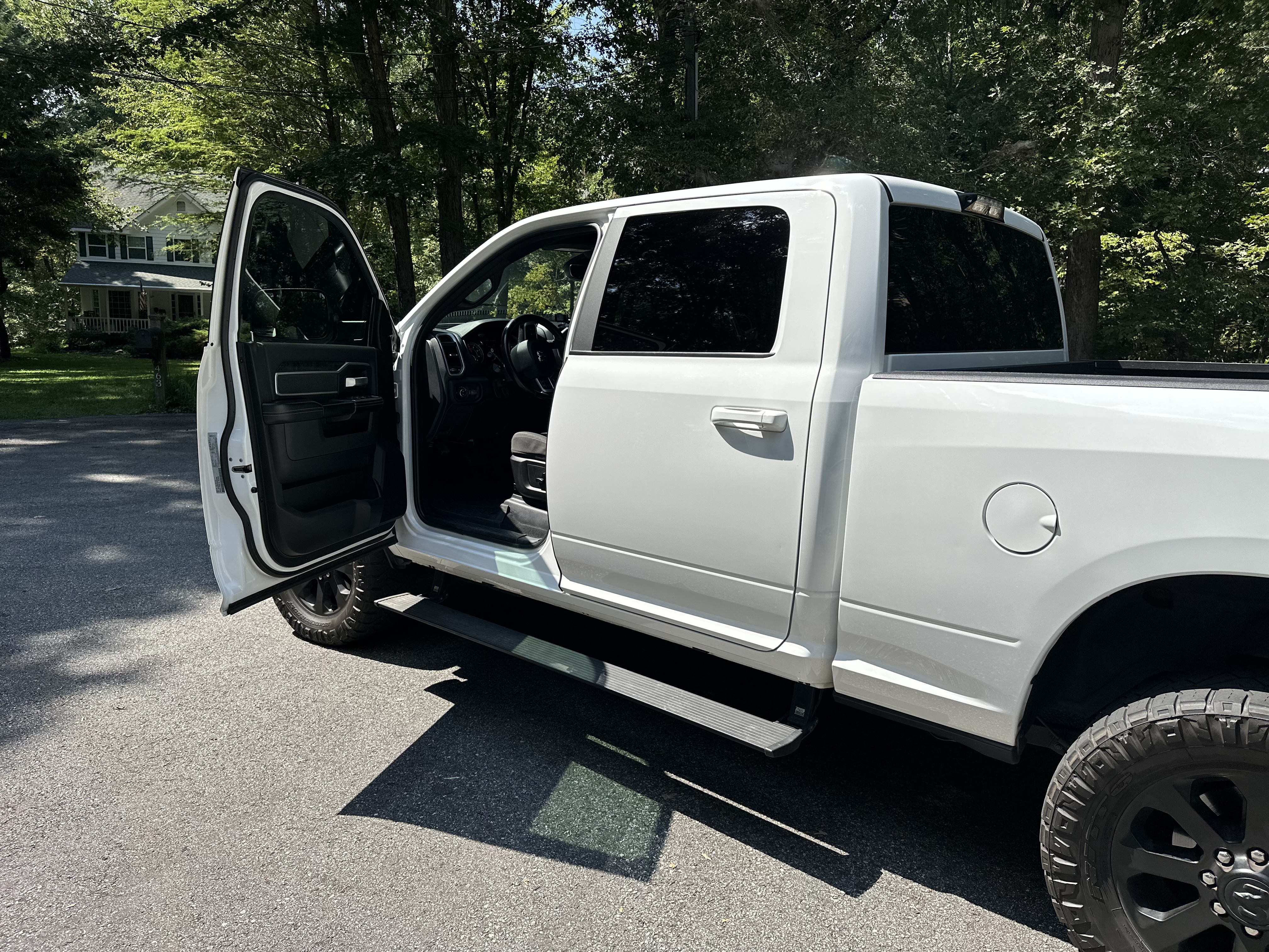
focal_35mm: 24
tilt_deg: -10.4
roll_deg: -2.6
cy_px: 476
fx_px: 880
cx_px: 634
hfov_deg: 71.6
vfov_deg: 56.8
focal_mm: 6.86
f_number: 1.78
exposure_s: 1/3058
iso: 80
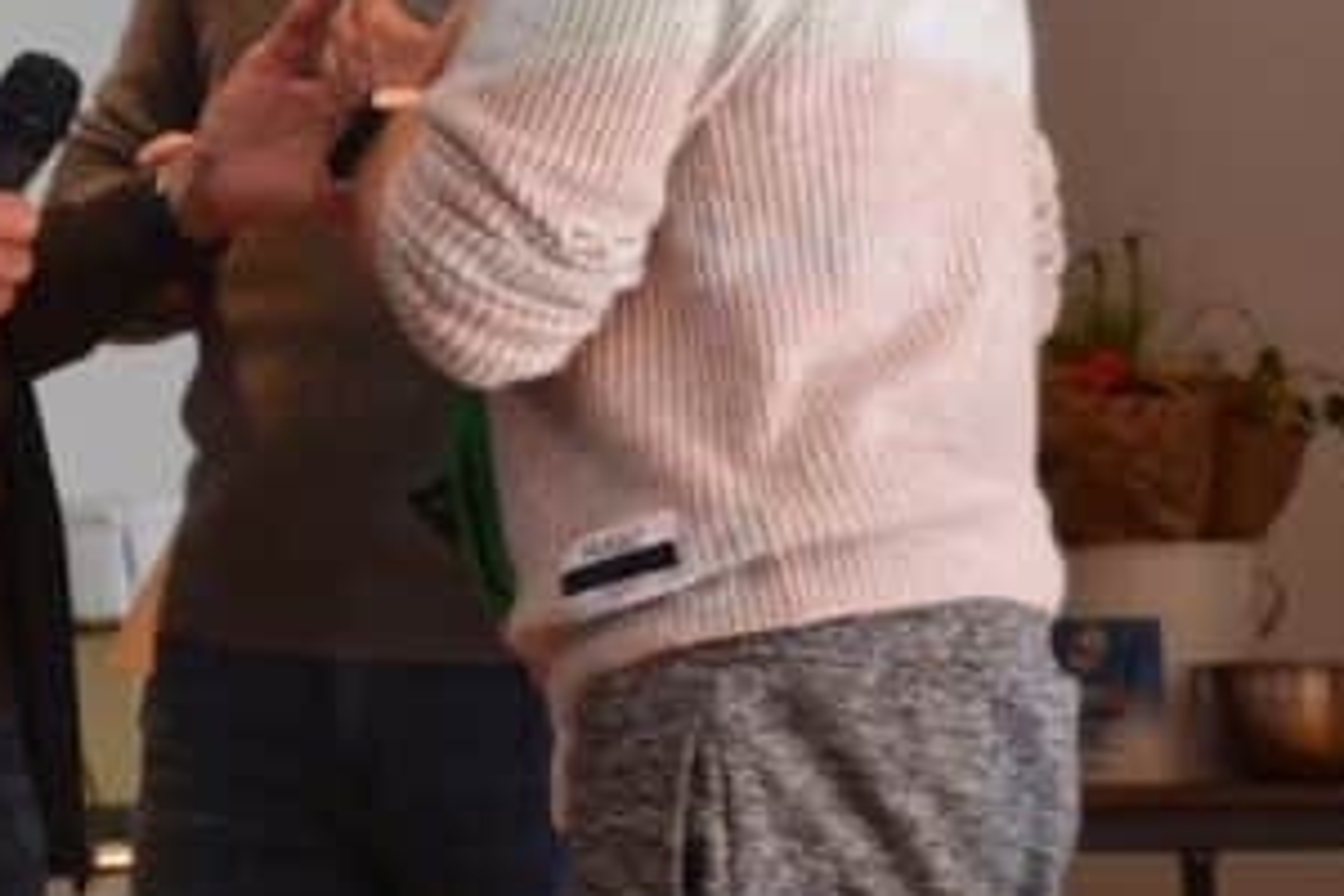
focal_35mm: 215
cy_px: 22
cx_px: 372
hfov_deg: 9.6
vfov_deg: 6.4
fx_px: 8026
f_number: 5
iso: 800
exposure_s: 1/50
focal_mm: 56
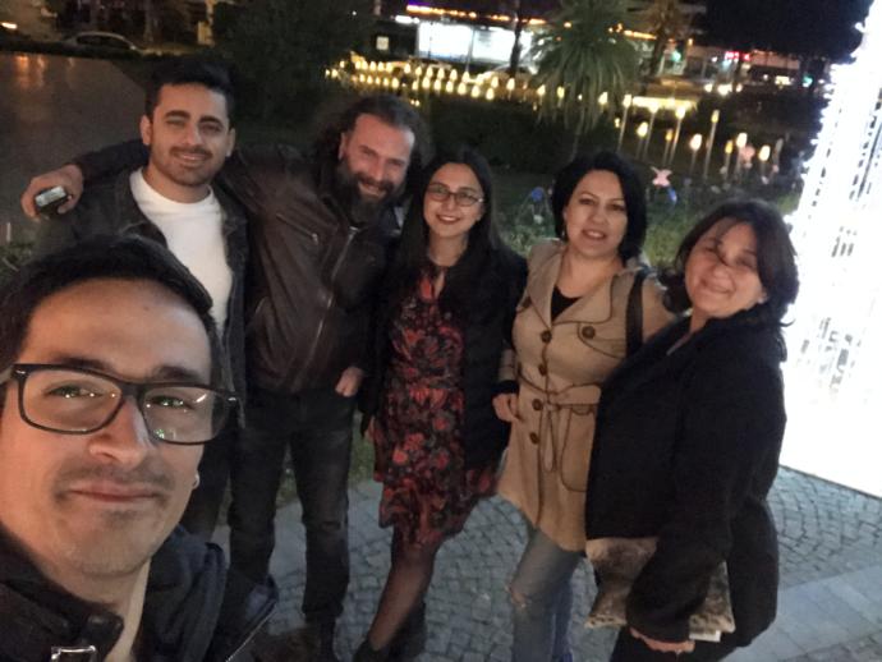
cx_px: 441
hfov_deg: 56.8
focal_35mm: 32
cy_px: 331
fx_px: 816
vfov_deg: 44.2
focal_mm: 2.87
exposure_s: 1/17
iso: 1000
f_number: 2.2
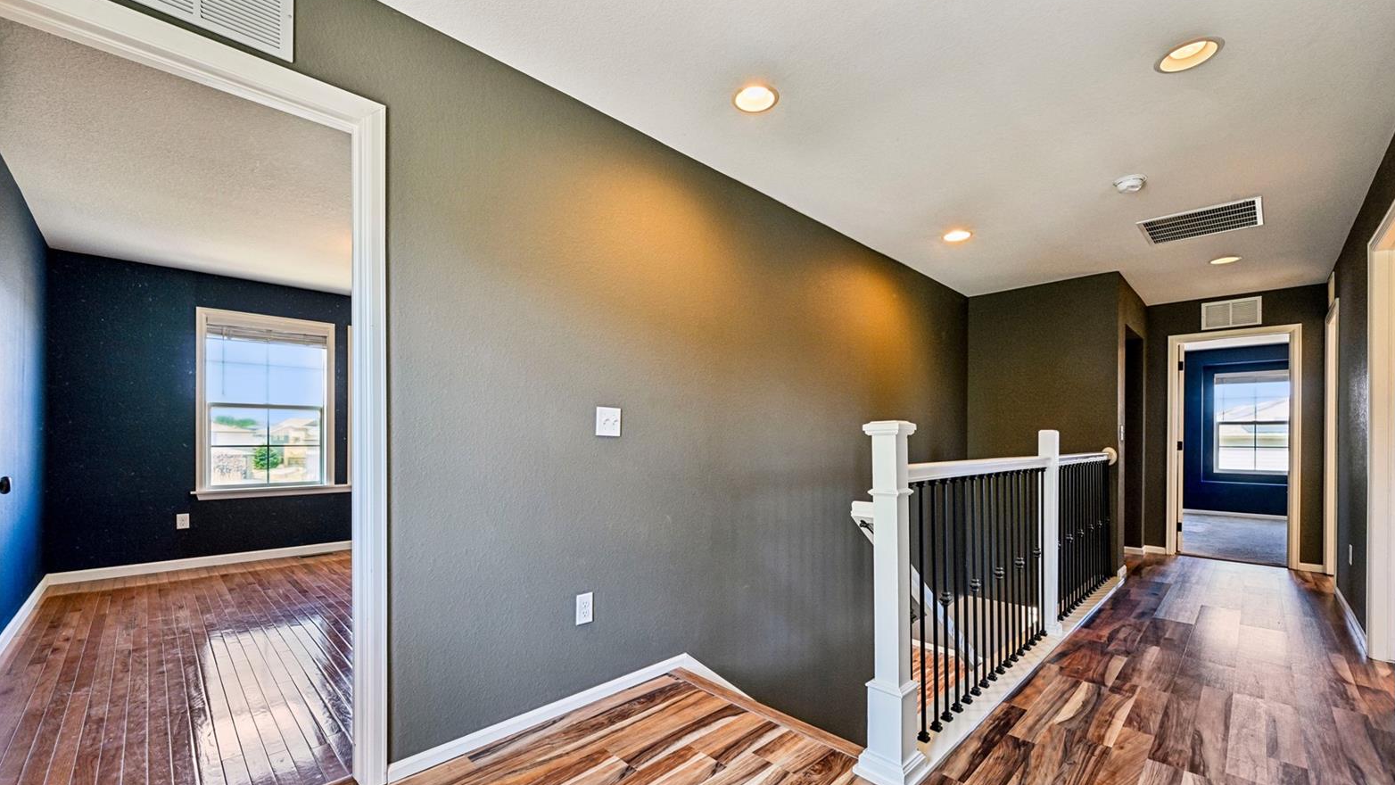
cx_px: 698
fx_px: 555
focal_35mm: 15
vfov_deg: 70.3
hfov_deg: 103.0
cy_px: 434
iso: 400
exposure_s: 1/10
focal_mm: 14
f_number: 11
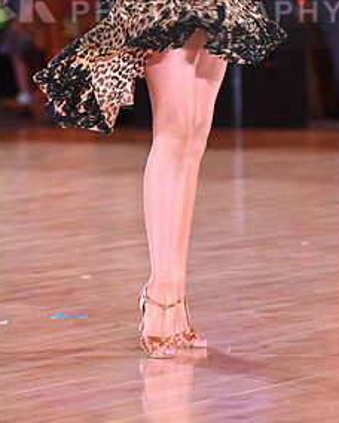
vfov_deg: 5.8
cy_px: 0
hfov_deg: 4.6
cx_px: 161
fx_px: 4192
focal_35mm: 335
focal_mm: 175
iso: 5000
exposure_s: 1/400
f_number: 4.5
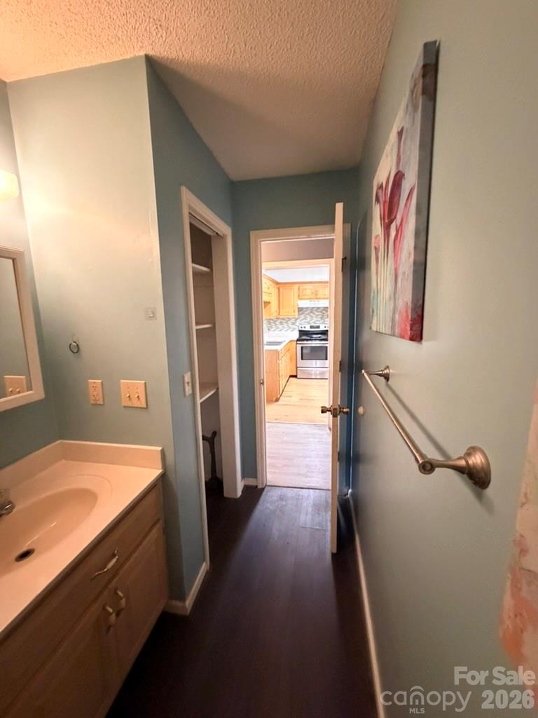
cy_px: 359
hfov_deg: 85.7
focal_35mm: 14
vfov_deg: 102.1
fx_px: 290
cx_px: 269
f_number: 2.2
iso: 1250
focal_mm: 2.22
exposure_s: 1/60
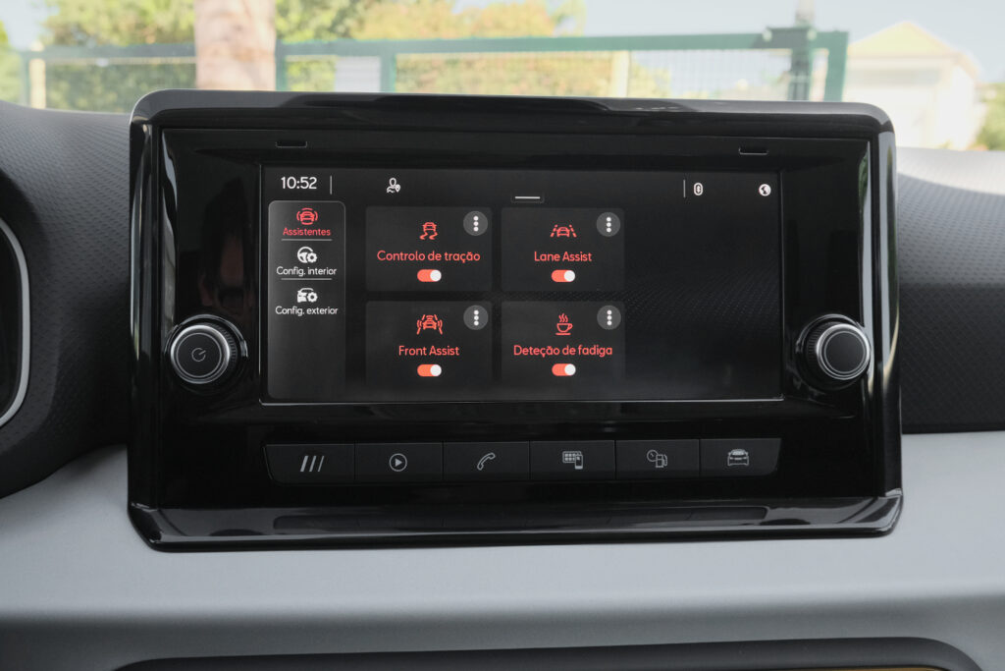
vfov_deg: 41.1
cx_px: 502
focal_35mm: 32
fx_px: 893
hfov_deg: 58.7
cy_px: 336
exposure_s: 1/180
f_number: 9
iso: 2000
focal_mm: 21.5
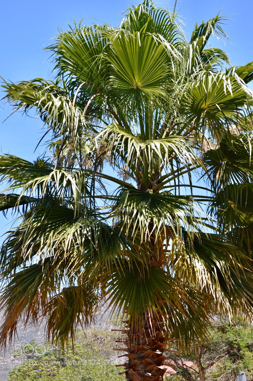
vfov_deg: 24.6
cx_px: 126
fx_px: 871
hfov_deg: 16.5
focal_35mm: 82
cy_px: 190
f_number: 5.6
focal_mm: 55
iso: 110
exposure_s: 1/125
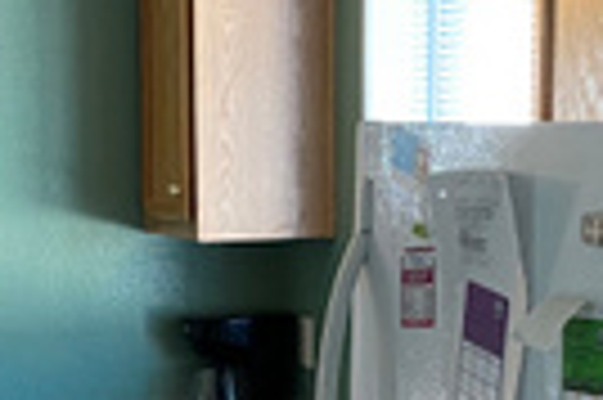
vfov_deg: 10.5
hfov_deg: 15.8
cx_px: 112
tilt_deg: -7.6
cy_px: 449
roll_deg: +0.2
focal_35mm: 129
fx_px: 2158
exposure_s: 1/60
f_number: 1.8
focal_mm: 4.25
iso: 160
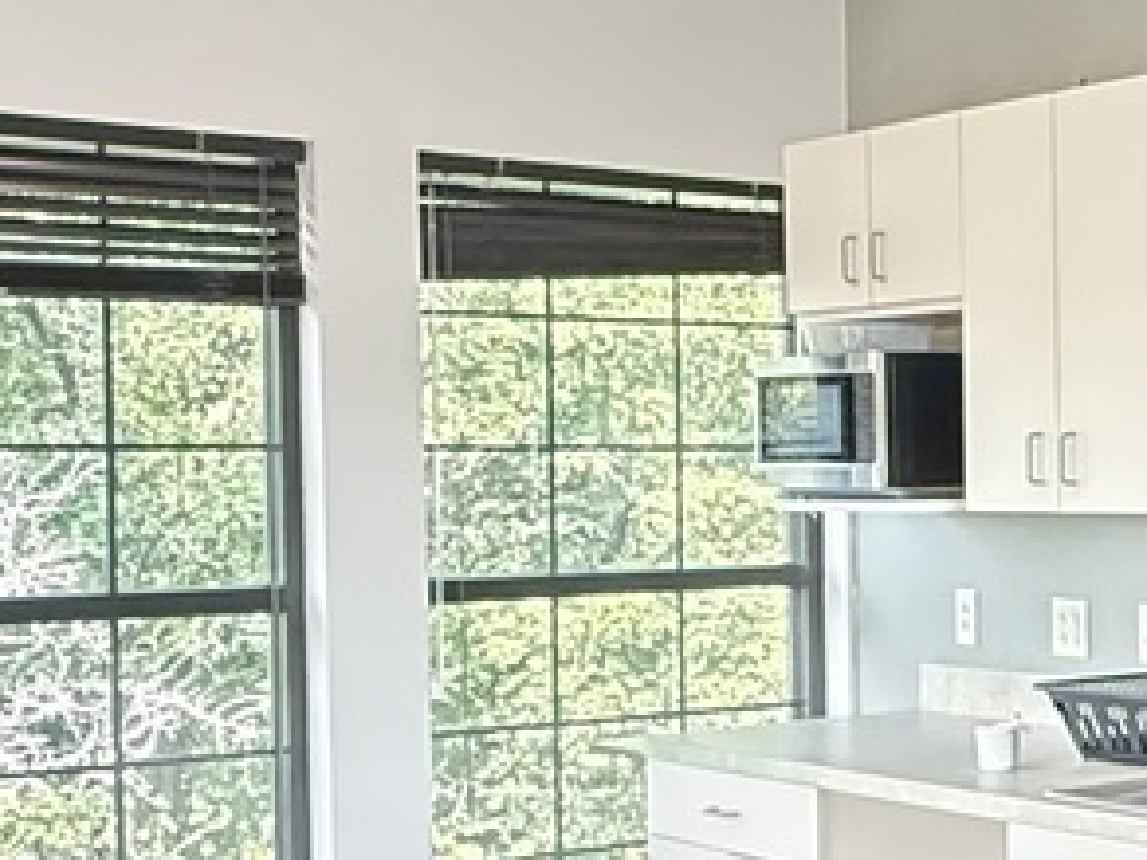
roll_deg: -0.1
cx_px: 1748
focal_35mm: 69
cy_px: 503
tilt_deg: -0.3
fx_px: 2286
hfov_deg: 22.7
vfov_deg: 21.3
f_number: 2.2
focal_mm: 2.22
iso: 640
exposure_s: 1/120
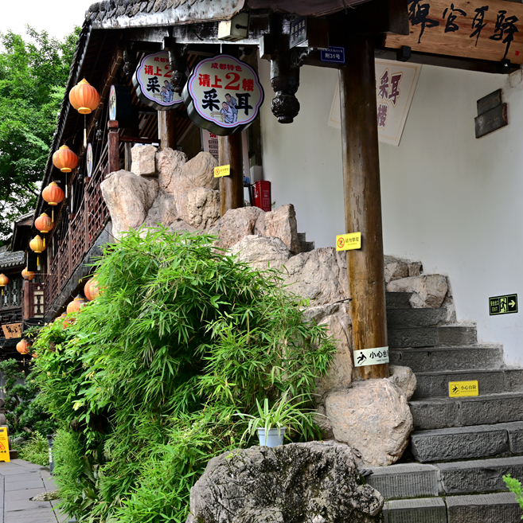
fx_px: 782
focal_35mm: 46
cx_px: 388
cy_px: 280
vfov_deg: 36.9
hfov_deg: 36.2
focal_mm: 29.5
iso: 100
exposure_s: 1/25
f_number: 8
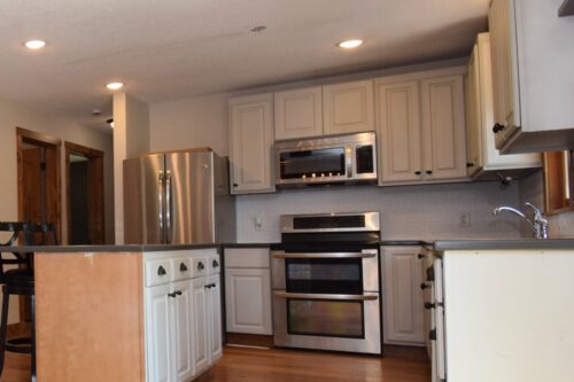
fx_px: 574
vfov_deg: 36.8
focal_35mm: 36
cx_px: -55
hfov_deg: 42.1
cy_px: 221
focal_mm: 10
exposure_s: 1/125
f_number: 5.6
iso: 400
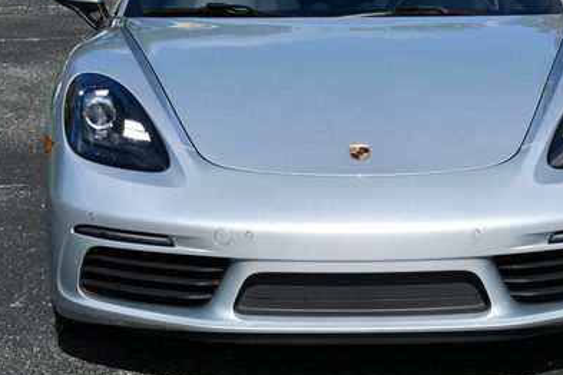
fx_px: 2142
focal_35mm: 137
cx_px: 327
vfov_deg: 10.0
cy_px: 82
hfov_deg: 15.0
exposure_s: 1/320
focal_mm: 42
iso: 100
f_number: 9
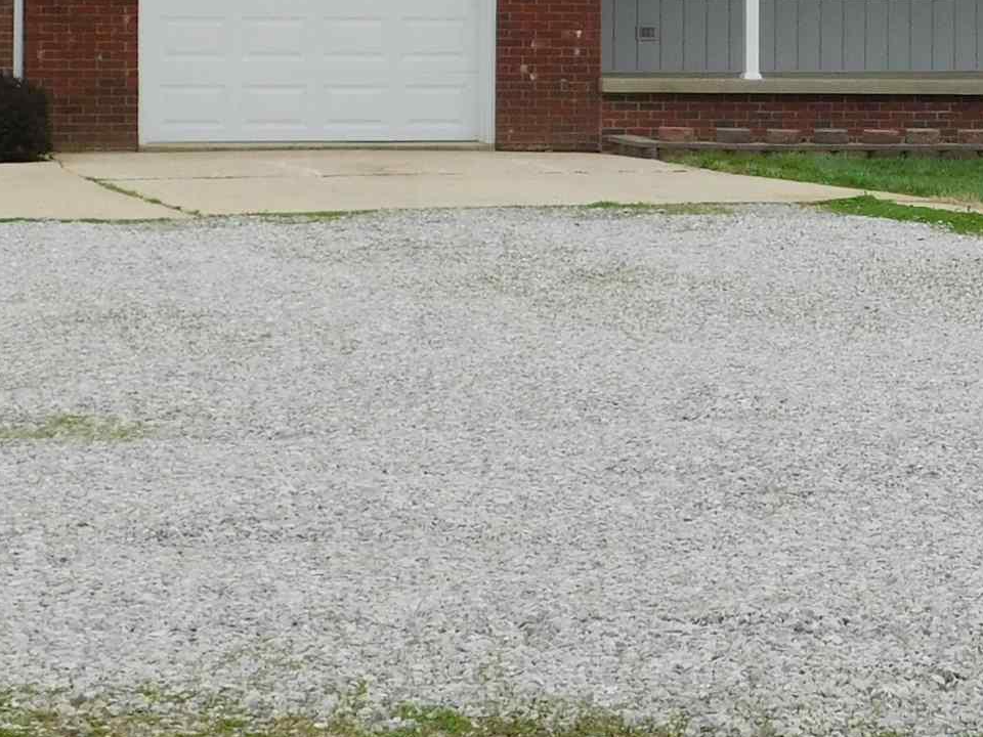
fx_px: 4089
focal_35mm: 144
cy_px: 12
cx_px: 963
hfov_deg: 13.5
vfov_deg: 10.2
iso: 125
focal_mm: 8
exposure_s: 1/400
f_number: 3.7
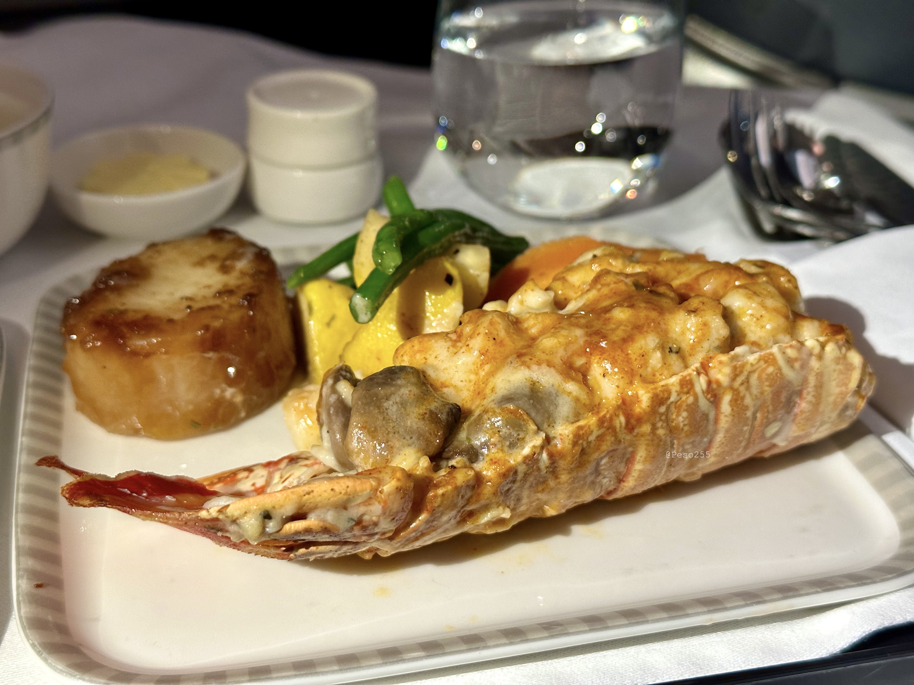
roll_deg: +3.0
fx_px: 1267
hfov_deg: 39.7
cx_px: 457
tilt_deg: -28.1
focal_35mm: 48
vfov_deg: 30.3
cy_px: 342
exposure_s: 1/49
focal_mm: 6.86
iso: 250
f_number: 1.78
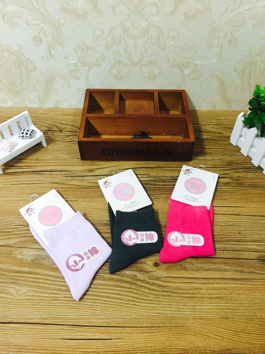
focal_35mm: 29
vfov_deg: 61.7
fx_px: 296
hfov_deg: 48.2
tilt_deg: -48.9
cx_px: 132
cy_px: 177
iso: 100
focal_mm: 4.15
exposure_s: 1/17
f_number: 2.2
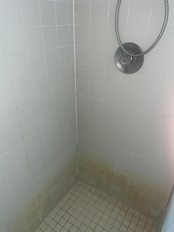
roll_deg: -0.1
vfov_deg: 67.3
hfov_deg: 53.1
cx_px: 87
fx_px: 174
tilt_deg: -30.5
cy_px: 116
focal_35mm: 26
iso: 32
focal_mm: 5.7
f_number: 1.5
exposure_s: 1/31
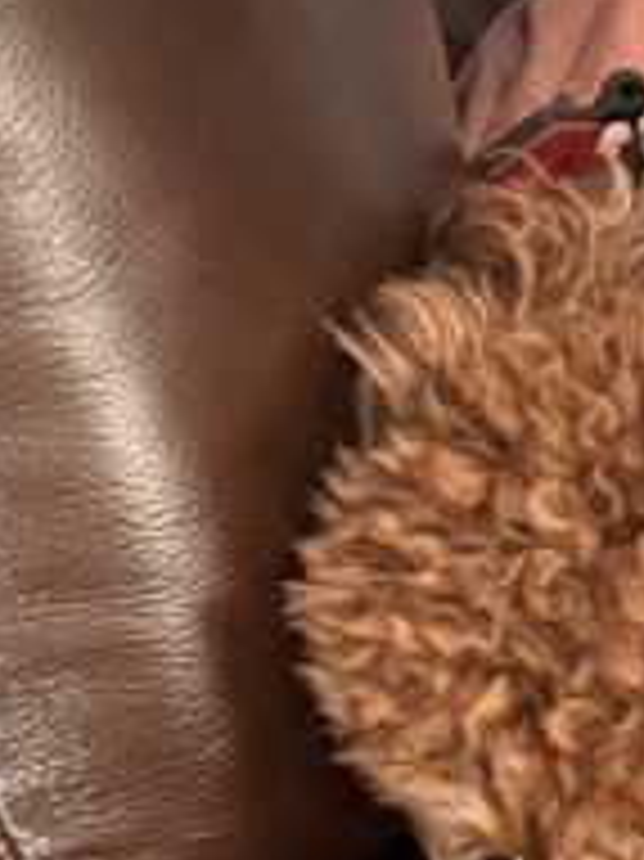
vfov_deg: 9.7
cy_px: 684
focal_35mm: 204
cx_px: 1254
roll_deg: -1.9
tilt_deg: -36.7
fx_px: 5066
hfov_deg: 7.0
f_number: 1.6
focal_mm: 5.96
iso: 640
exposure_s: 1/30
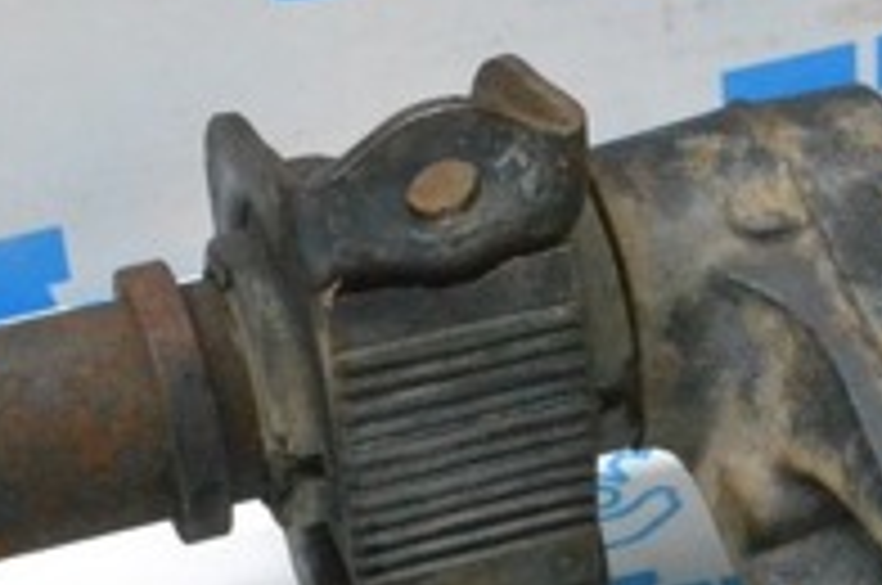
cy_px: 688
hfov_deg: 11.9
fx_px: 4198
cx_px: 873
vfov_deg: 7.9
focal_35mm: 172
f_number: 9
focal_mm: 35
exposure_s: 1/160
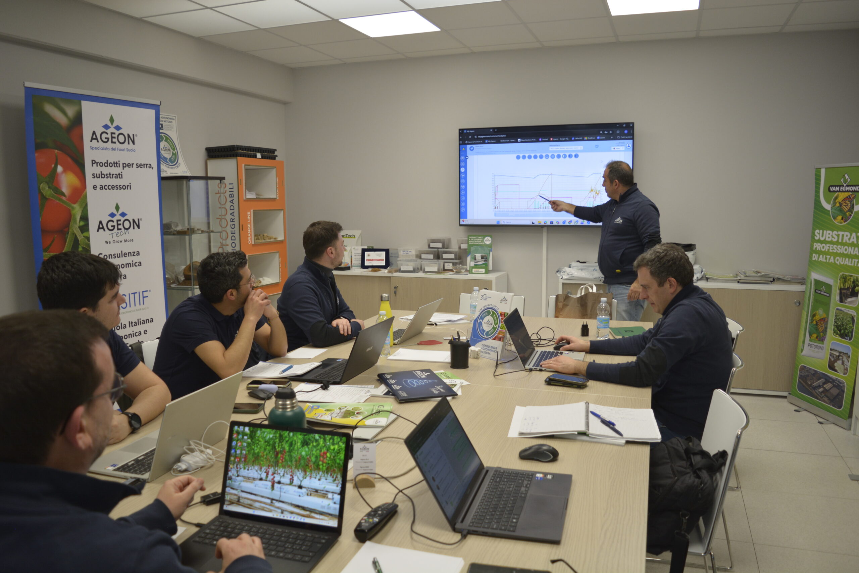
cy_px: 286
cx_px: 430
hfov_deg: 67.4
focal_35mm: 27
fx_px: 644
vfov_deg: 47.9
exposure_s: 1/125
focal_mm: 18
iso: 500
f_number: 3.5
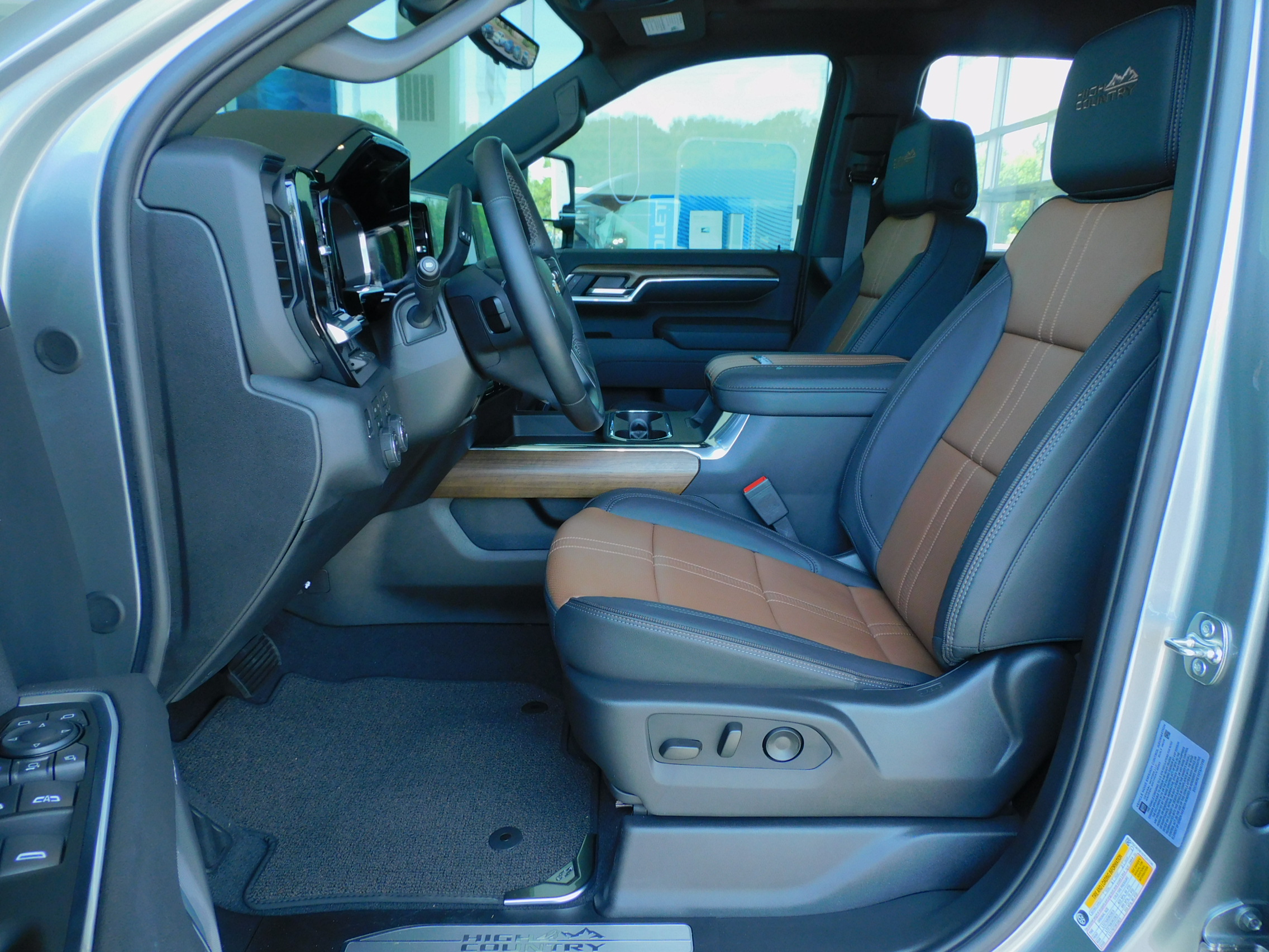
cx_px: 634
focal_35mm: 24
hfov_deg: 71.6
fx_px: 880
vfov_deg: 56.8
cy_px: 476
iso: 125
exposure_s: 1/80
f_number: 3.3
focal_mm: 4.3
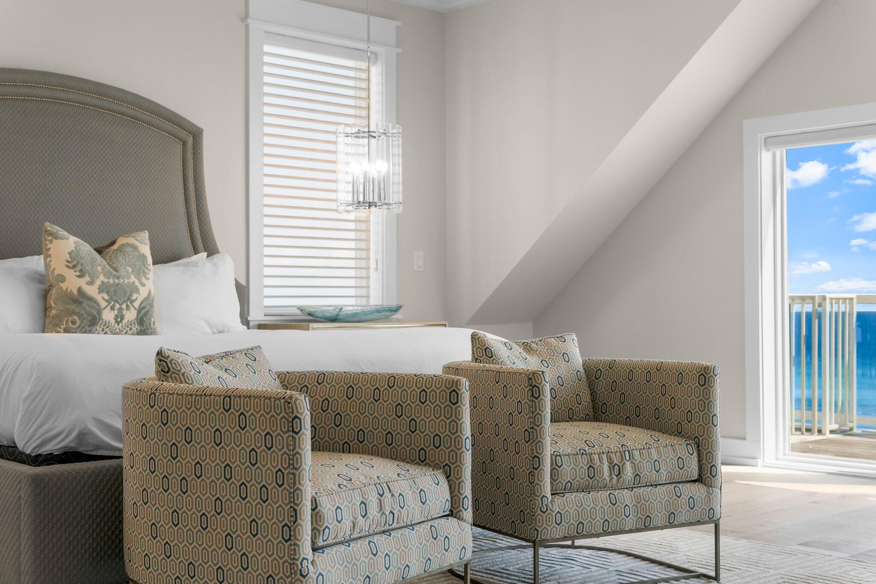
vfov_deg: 29.9
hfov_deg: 43.6
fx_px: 1095
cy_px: 292
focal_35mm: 45
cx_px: 438
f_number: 5
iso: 400
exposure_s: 1/400
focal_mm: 30
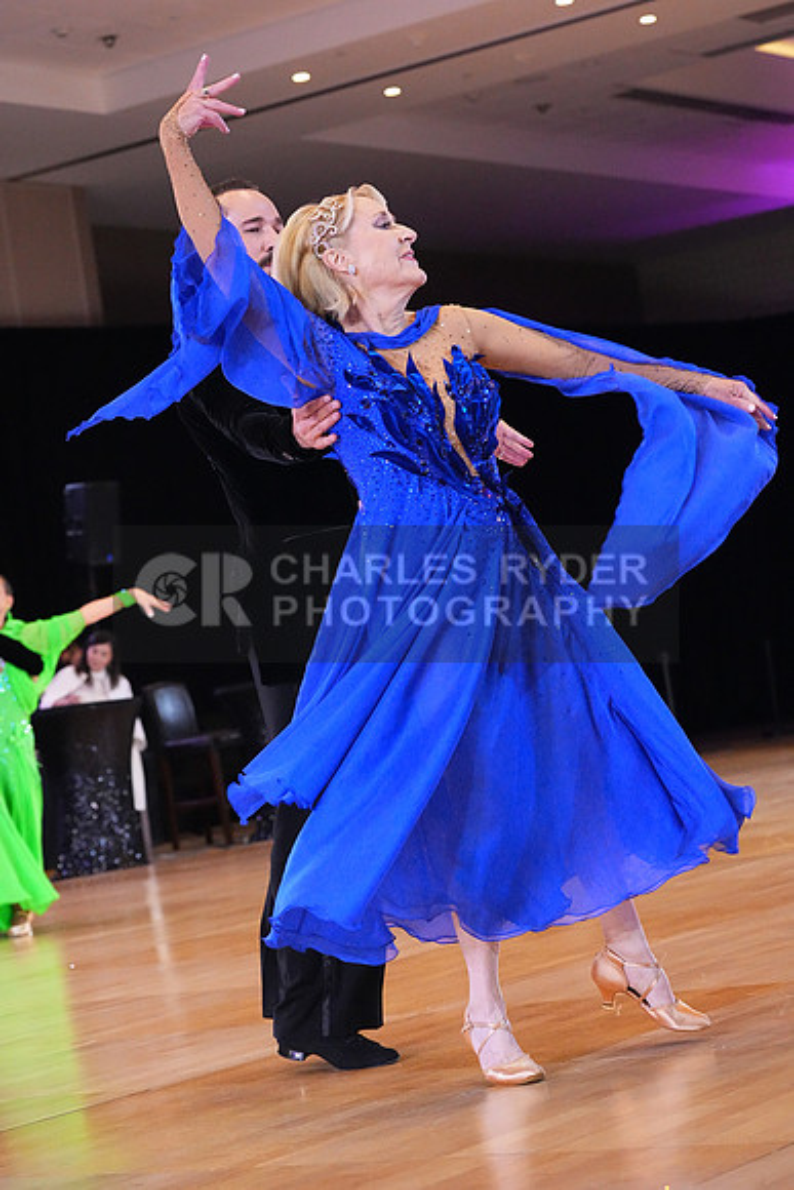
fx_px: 2909
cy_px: 595
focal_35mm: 88
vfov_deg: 23.1
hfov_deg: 15.5
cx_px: 397
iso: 12800
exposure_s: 1/400
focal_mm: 88
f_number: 5.6
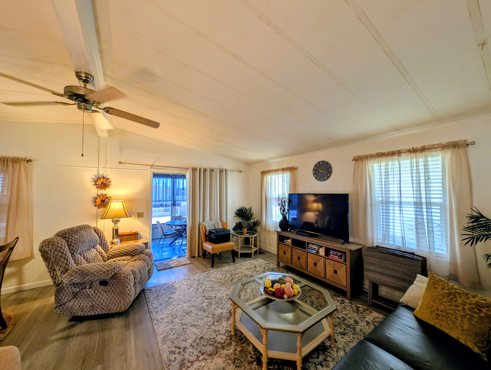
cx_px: 246
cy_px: 185
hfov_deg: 110.5
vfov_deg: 94.6
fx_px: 170
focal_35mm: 12
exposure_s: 1/60
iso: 51
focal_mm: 2.23
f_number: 1.95
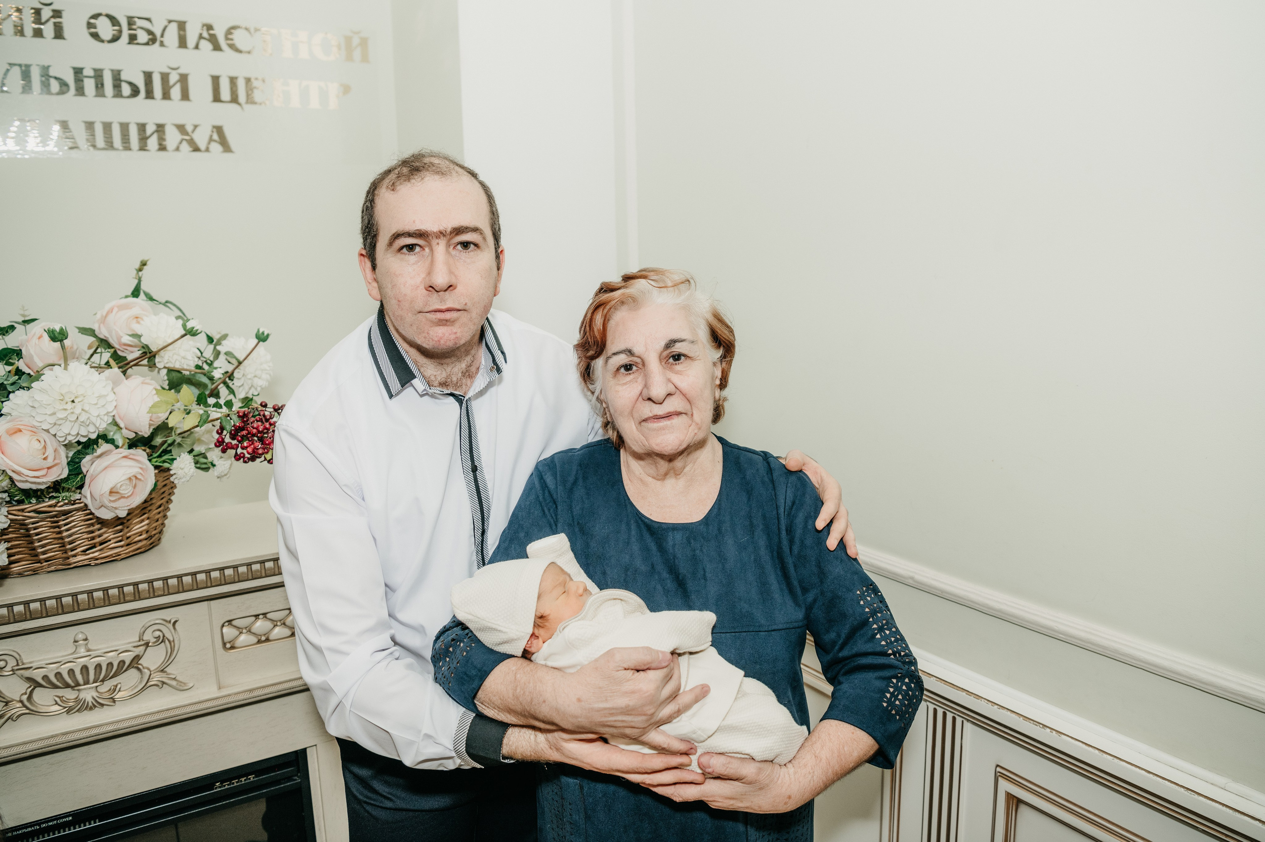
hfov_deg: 70.3
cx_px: 665
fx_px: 897
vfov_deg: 50.3
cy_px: 407
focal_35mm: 26
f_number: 4.5
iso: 320
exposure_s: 1/160
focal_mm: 24
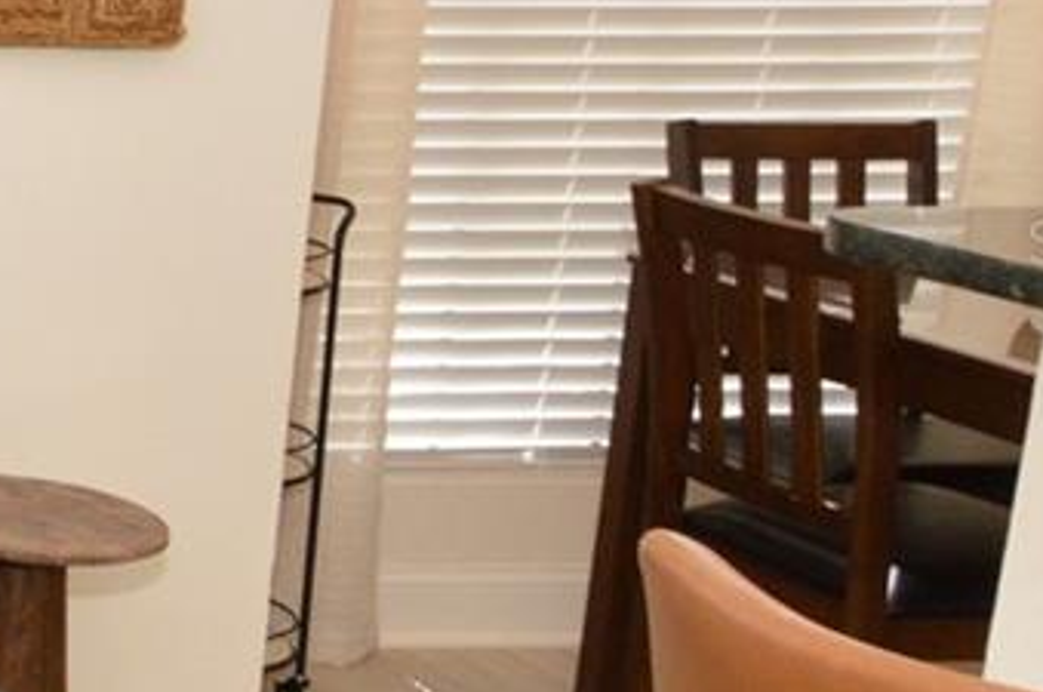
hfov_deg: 16.6
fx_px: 2459
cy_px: 241
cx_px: -1160
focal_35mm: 85
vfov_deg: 16.0
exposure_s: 1/80
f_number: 9
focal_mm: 12
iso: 800
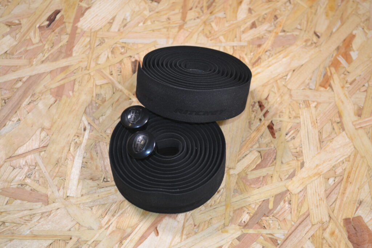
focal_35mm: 68
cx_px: 186
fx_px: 698
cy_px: 124
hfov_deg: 29.9
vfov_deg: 20.2
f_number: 5.3
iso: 640
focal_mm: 45
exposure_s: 1/60
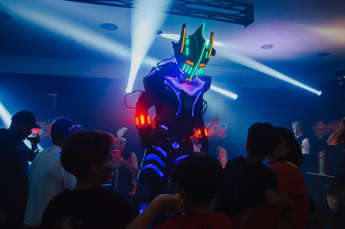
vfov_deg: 46.2
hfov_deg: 65.6
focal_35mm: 28
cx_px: 177
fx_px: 268
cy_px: 117
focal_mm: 18
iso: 640
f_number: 2.8
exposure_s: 1/400
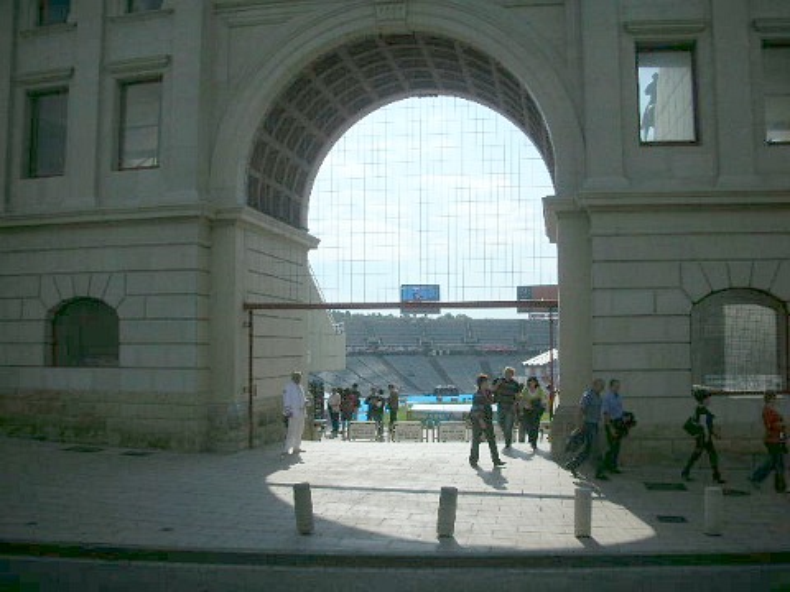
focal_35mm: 35
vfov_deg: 40.7
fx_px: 799
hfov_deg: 52.6
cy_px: 296
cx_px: 395
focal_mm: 5.8
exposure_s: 1/134
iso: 50
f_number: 8.5
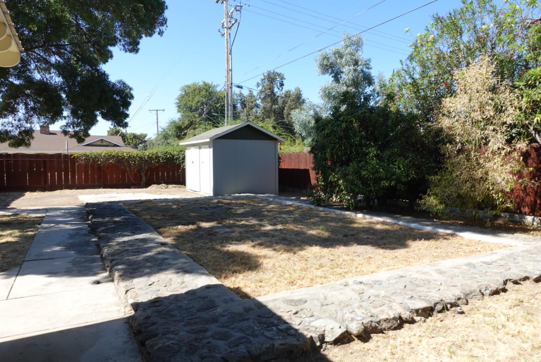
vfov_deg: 53.2
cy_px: 181
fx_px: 361
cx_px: 270
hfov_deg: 73.7
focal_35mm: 24
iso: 125
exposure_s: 1/200
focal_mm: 9.4
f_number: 5.6
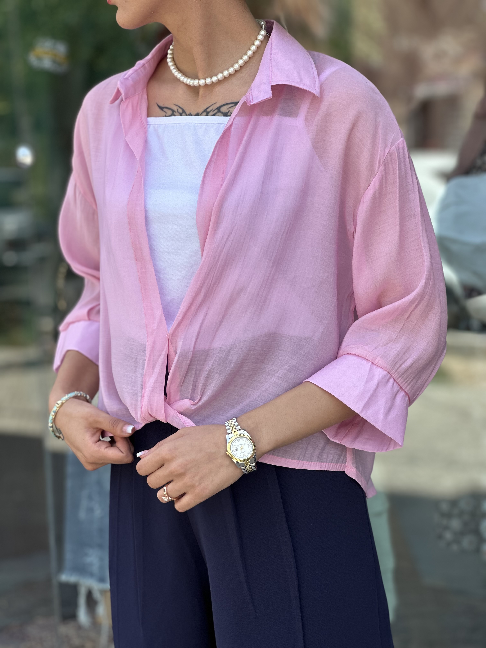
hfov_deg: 19.1
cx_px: 243
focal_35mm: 77
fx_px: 1441
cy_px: 324
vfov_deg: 25.3
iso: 20
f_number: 2.8
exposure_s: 1/135
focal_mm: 9
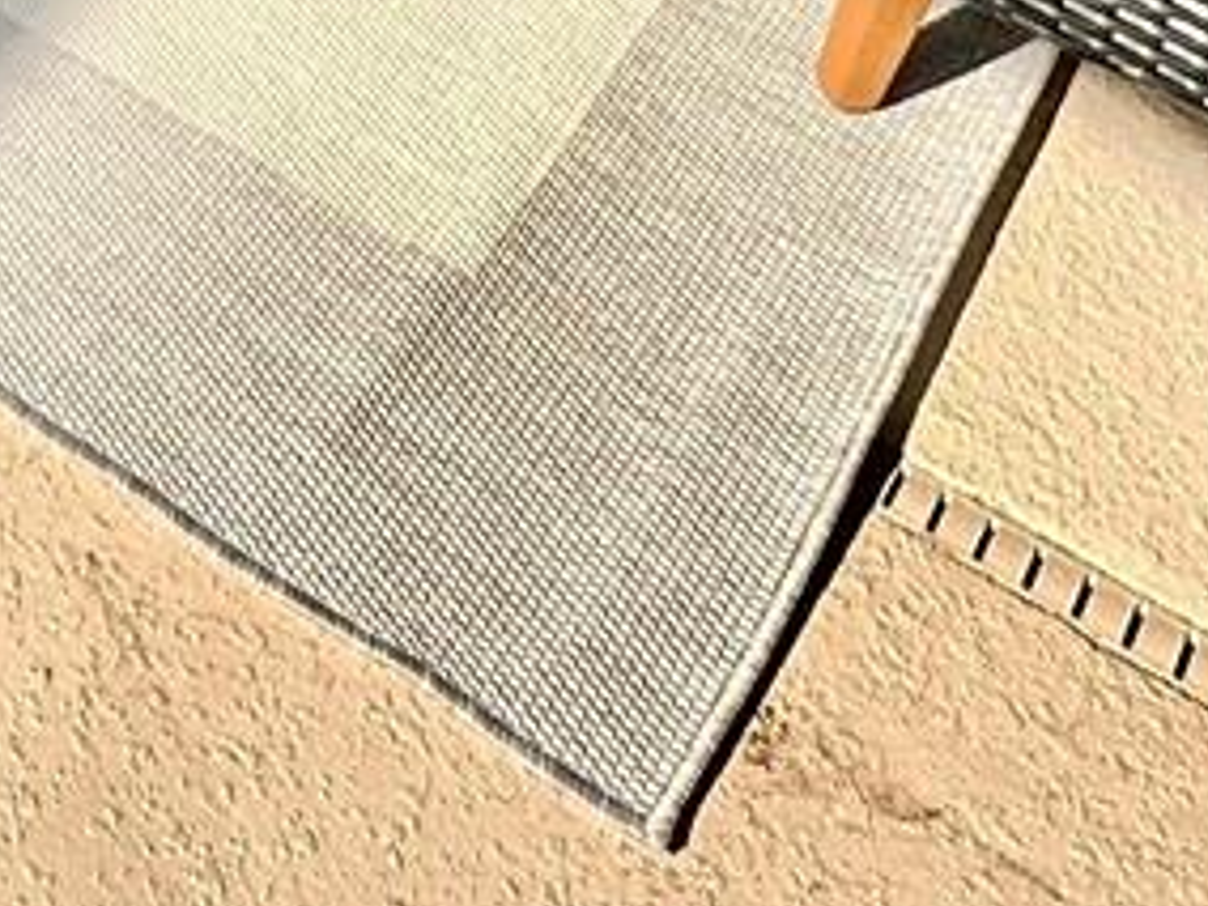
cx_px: 115
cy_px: -1306
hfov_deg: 24.0
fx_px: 2757
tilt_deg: -18.1
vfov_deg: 13.4
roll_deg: -1.3
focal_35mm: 79
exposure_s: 1/1490
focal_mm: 2.22
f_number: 2.2
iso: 50
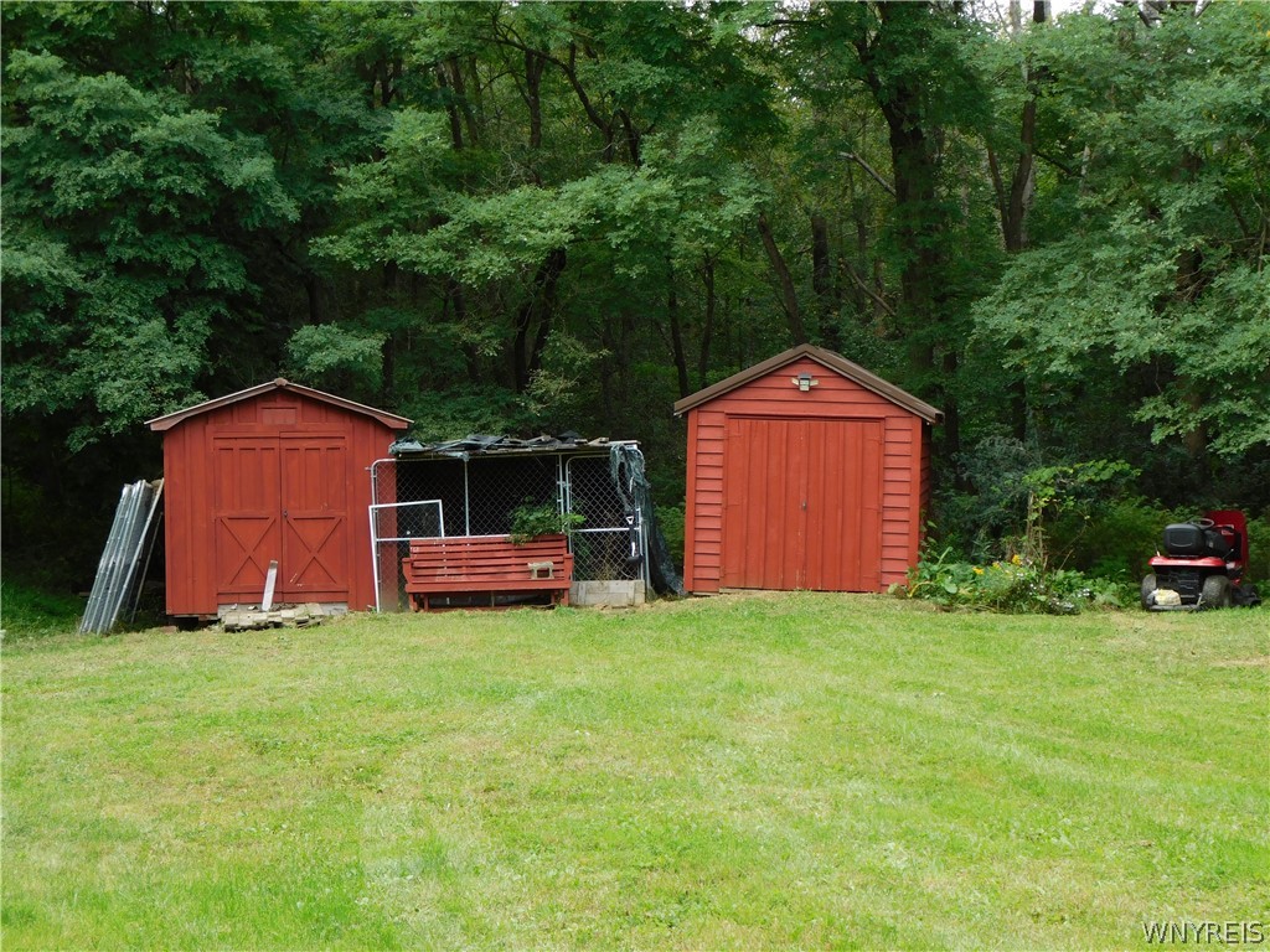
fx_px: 2605
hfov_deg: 27.4
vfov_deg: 20.7
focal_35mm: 71
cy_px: 476
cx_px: 635
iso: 125
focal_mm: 12.6
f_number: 4.3
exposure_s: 1/125
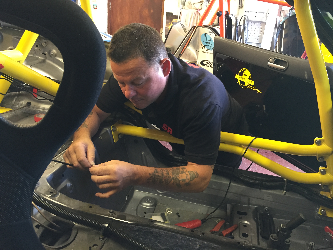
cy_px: 125
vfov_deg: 48.2
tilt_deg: -20.8
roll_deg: -4.4
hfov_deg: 61.7
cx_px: 166
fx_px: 279
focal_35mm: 29
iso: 160
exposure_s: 1/30
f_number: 2.2
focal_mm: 4.15
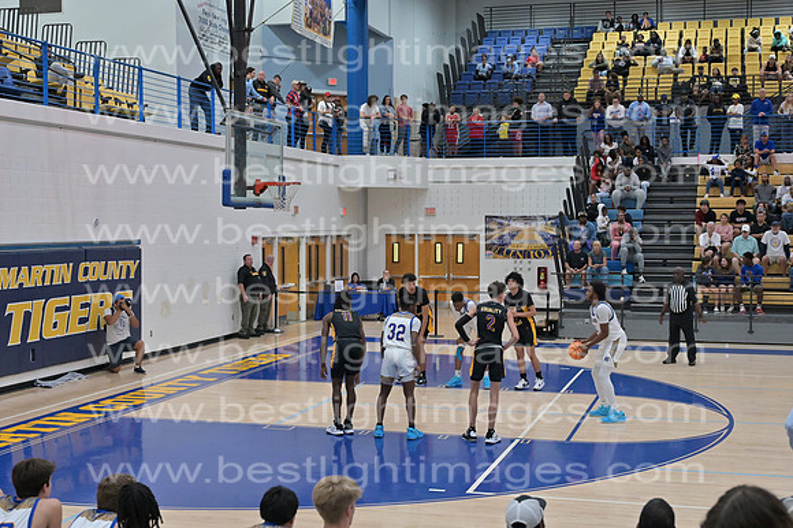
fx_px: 1101
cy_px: 264
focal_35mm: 50
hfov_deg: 39.6
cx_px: 396
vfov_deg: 27.0
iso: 5600
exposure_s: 1/800
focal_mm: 50
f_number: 4
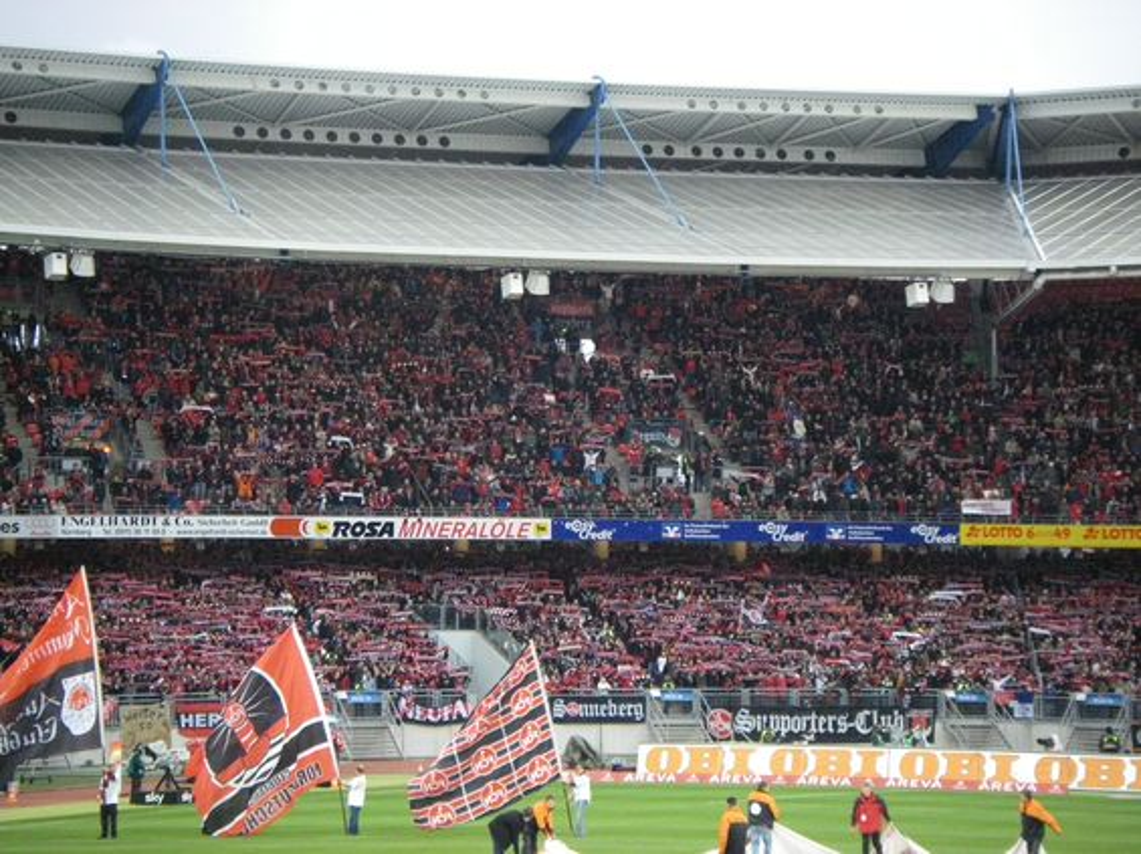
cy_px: 427
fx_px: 4842
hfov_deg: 13.4
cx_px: 570
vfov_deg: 10.1
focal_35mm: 147
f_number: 4.3
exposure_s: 1/125
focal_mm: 24.2
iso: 640
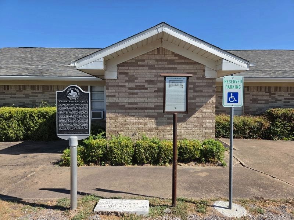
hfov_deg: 73.9
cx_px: 147
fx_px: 195
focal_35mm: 23
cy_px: 110
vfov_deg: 58.9
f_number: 1.8
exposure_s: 1/3778
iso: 80
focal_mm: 5.4
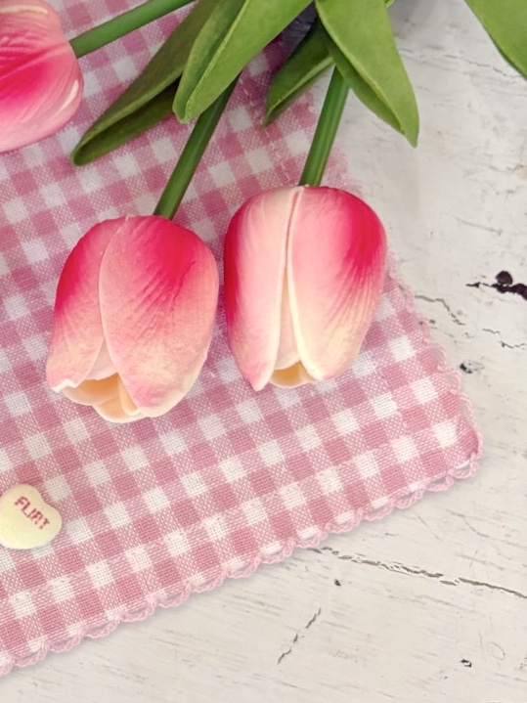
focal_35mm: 26
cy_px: 352
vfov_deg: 67.3
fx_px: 528
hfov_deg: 53.0
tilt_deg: -82.8
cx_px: 264
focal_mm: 5.96
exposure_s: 1/120
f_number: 1.6
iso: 125
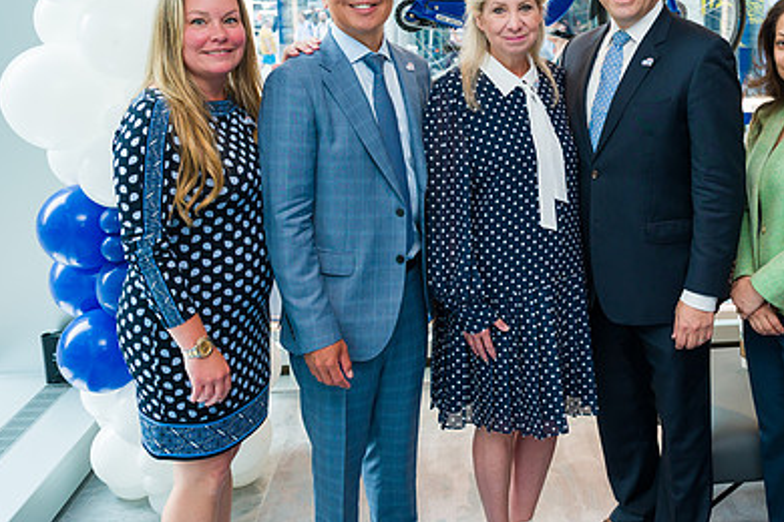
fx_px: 915
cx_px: 553
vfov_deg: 31.5
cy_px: 154
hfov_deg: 45.3
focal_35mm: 42
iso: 400
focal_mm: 24
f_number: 3.5
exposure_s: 1/200
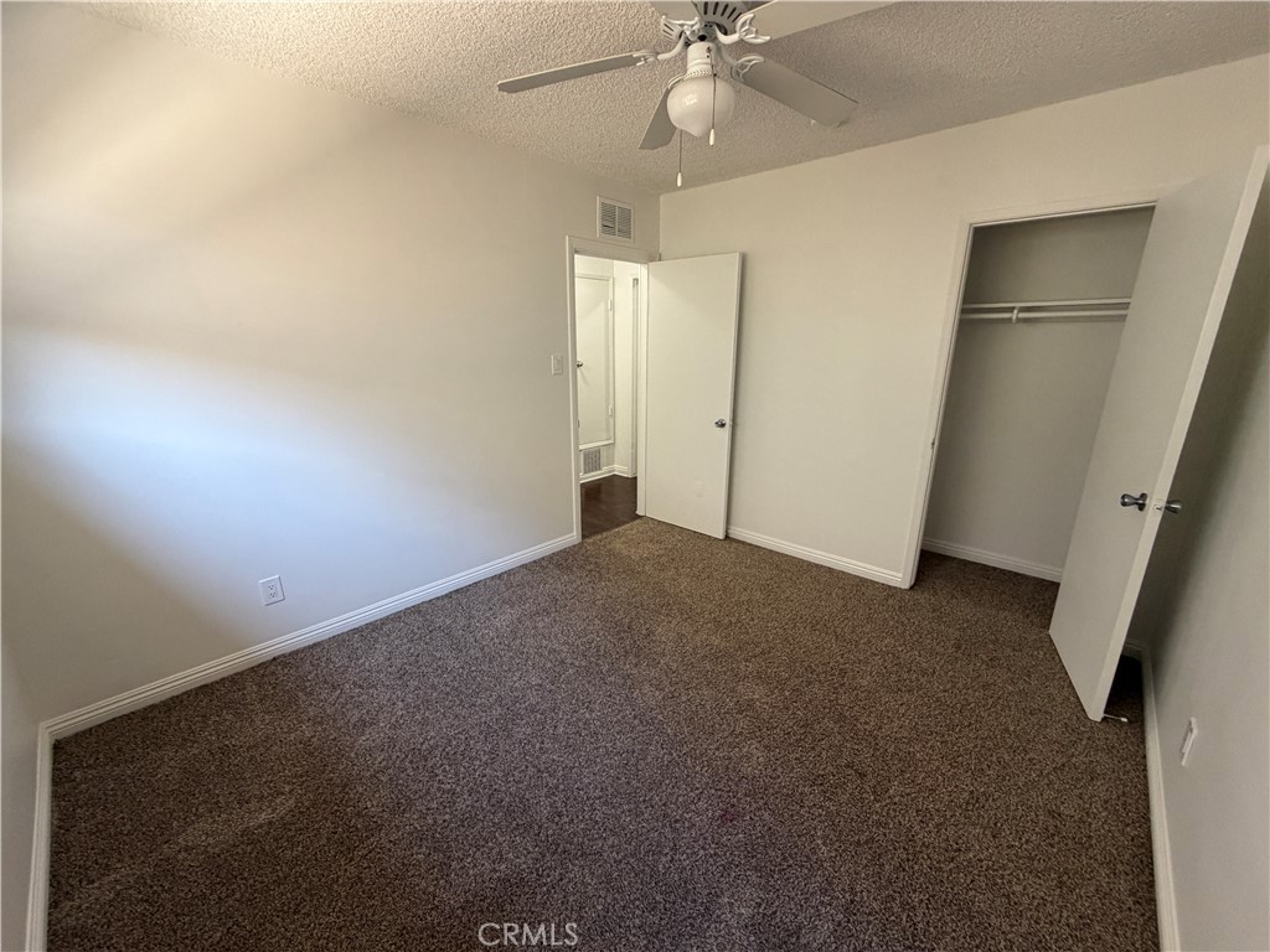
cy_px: 476
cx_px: 635
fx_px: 514
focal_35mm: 14
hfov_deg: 102.1
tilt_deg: -15.2
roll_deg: +0.9
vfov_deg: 85.7
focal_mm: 2.22
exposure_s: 1/96
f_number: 2.2
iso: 320
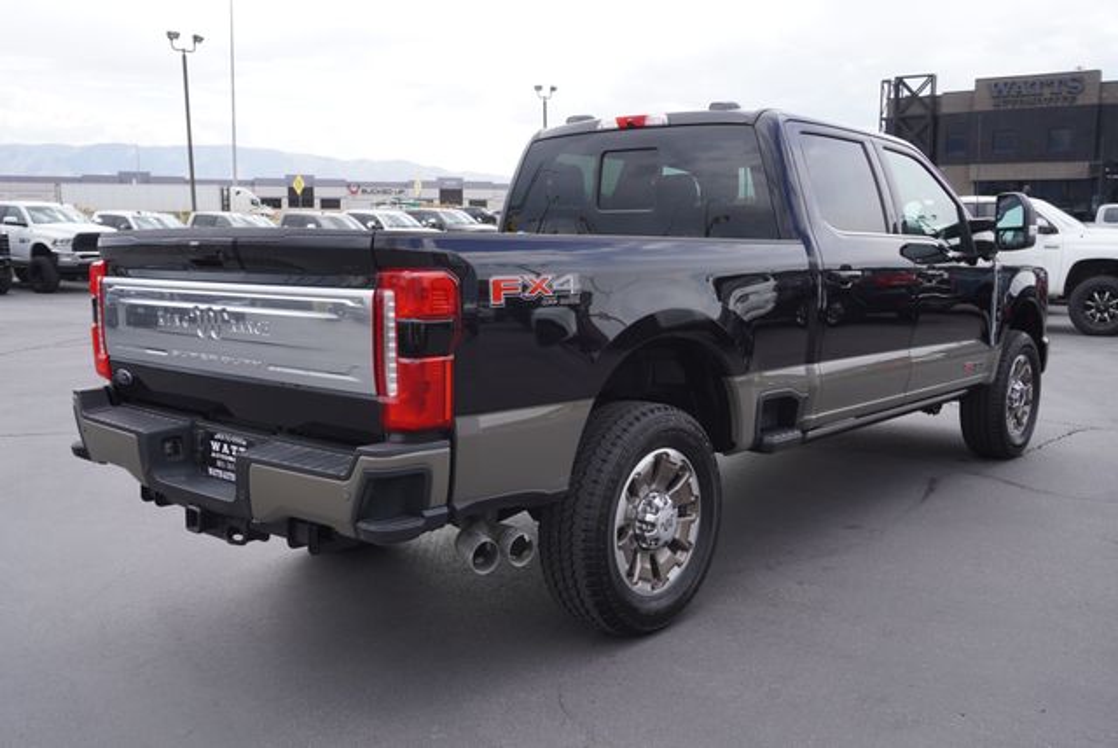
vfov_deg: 40.0
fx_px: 1026
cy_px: 374
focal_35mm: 33
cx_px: 559
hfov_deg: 57.2
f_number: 6.3
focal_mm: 22
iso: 100
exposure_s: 1/160
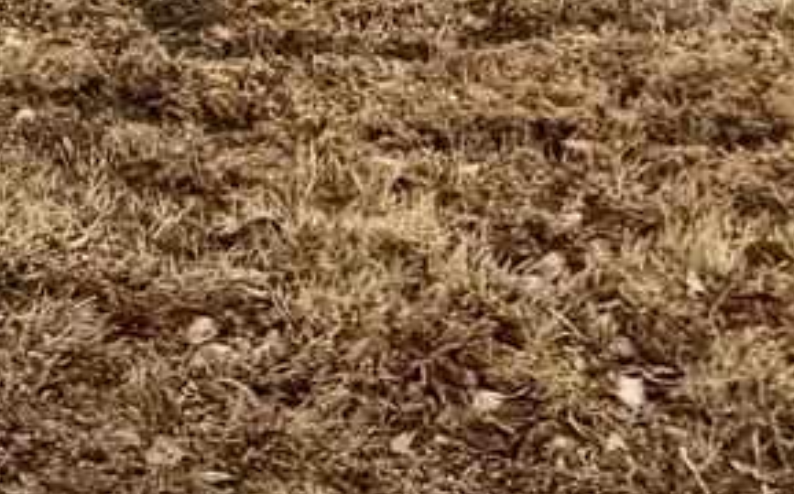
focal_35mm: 203
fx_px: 4388
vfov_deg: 5.9
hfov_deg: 8.8
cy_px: -1112
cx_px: -1467
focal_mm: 6.76
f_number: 1.78
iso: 80
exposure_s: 1/544
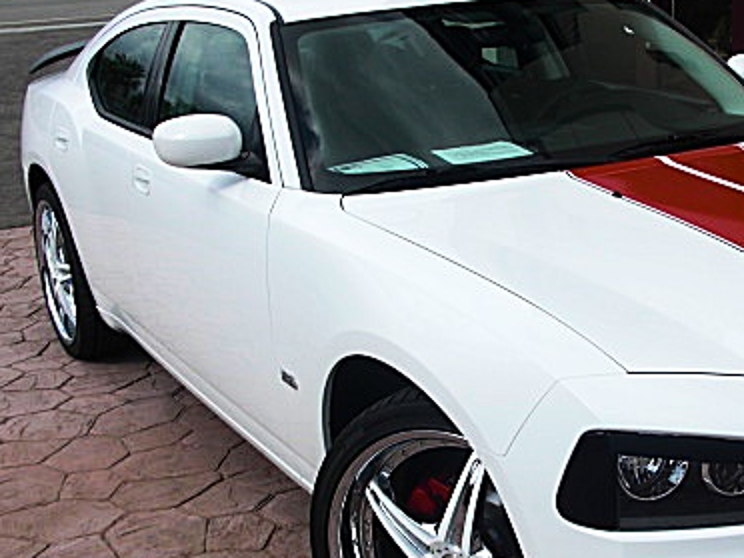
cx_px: 572
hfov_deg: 30.6
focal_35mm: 62
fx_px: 1333
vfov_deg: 23.6
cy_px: 358
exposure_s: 1/160
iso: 50
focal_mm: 6.3
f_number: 7.9
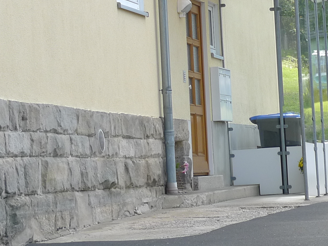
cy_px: 21
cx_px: 181
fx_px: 1696
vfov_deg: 8.3
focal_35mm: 179
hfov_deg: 11.0
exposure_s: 1/320
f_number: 2.8
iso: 80
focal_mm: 12.8
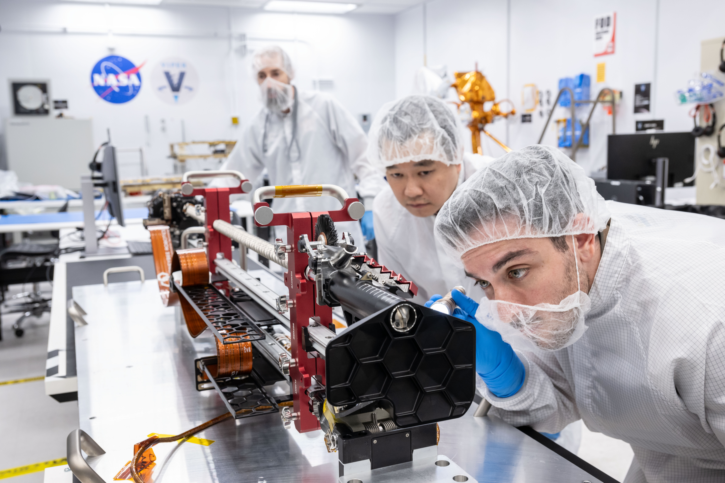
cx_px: 362
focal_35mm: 34
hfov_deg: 55.1
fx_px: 695
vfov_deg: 38.4
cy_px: 242
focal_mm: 34.5
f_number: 6.3
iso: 1250
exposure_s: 1/125
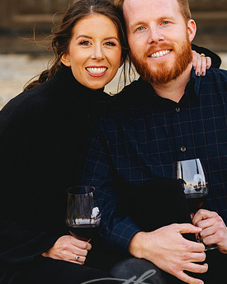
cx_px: 117
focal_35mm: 158
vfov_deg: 12.2
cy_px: 154
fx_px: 1327
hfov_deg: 9.8
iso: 200
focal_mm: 85
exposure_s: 1/200
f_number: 2.5
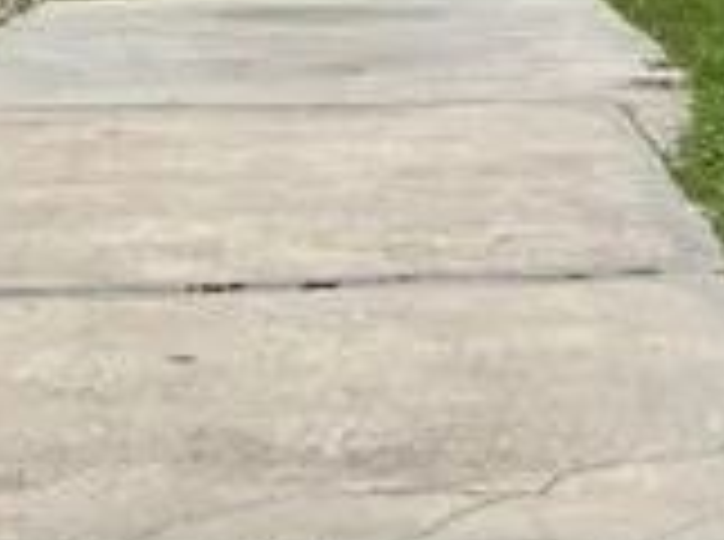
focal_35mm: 153
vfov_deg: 9.4
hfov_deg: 12.9
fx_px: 3193
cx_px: 162
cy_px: -292
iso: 80
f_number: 1.78
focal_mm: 6.76
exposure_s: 1/9009
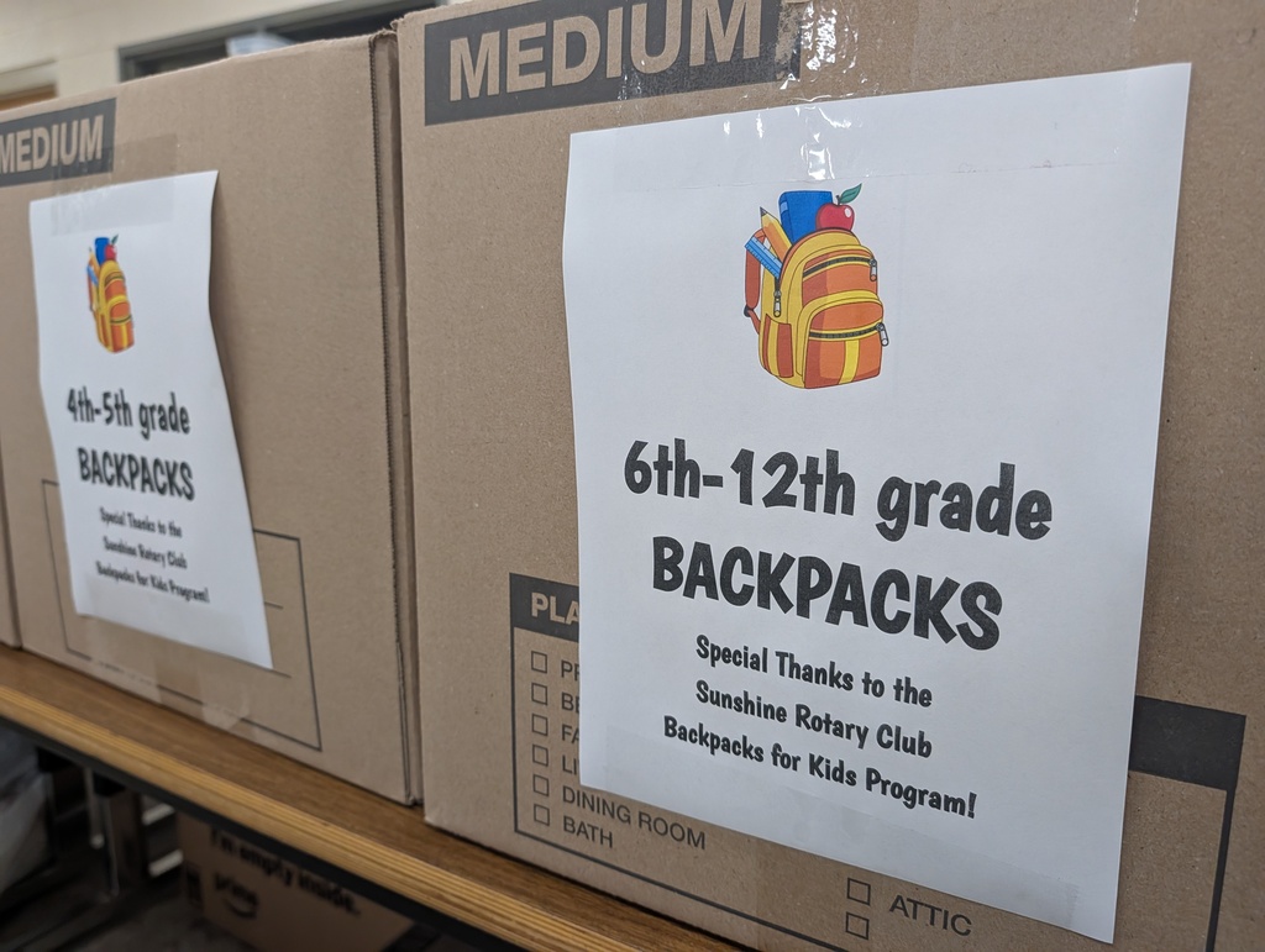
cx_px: 632
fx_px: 878
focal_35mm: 24
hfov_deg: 71.5
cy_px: 476
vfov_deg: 56.9
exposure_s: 1/120
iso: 756
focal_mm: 6.9
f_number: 1.68
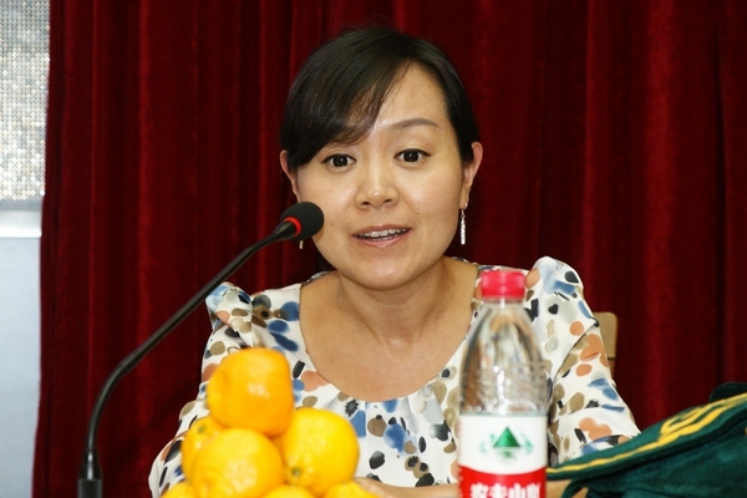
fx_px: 2490
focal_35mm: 120
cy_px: 249
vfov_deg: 11.4
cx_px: 374
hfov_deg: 17.1
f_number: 4.5
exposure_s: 1/60
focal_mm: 80
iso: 400
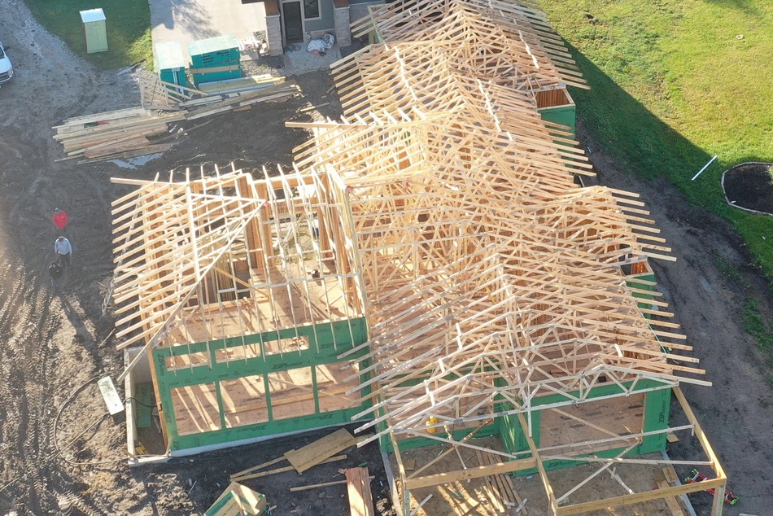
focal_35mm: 64
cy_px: 169
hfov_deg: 31.4
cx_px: 437
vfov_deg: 21.2
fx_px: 1375
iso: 100
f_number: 5.6
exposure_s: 1/80
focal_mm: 10.26
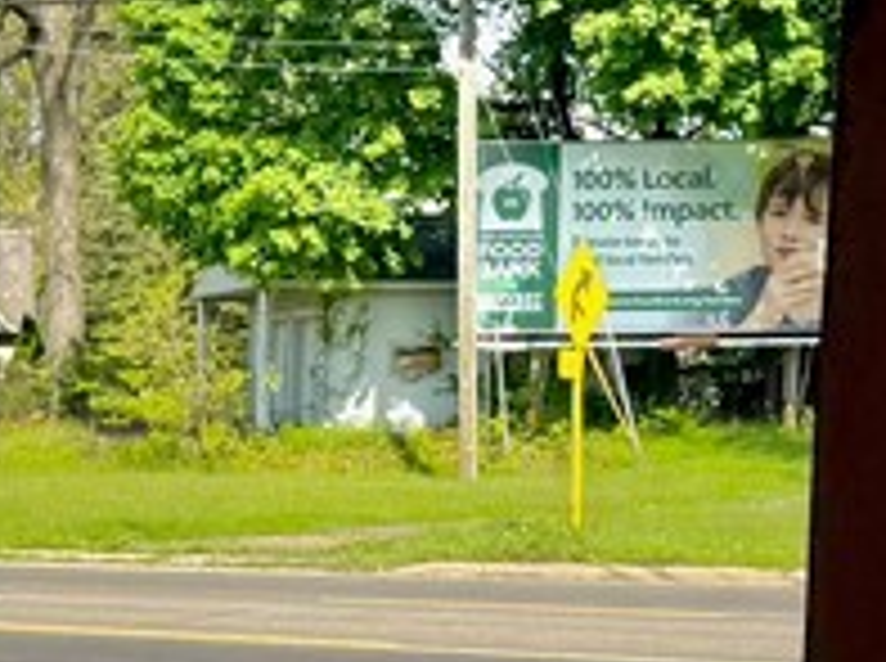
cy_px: 716
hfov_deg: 15.5
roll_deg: -1.7
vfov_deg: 11.7
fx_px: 3194
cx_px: -9
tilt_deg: -3.8
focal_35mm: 125
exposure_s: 1/2370
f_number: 1.78
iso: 80
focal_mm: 6.76
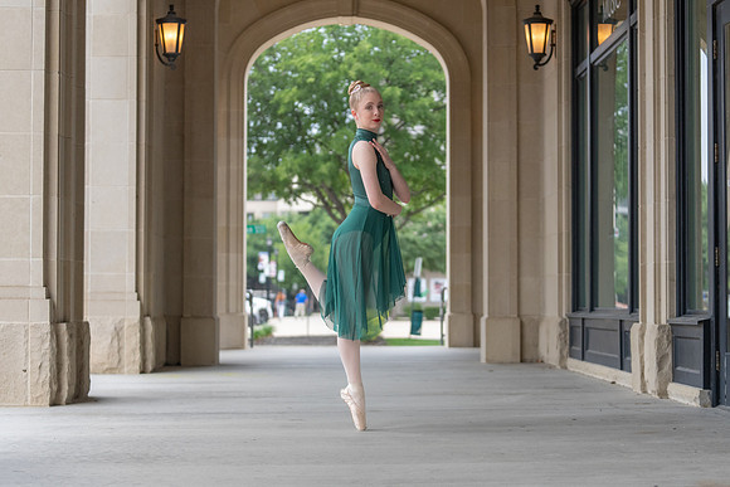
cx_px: 365
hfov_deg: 27.1
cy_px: 243
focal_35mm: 75
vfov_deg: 18.3
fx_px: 1515
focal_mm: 70
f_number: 2.8
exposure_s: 1/1000
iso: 1000
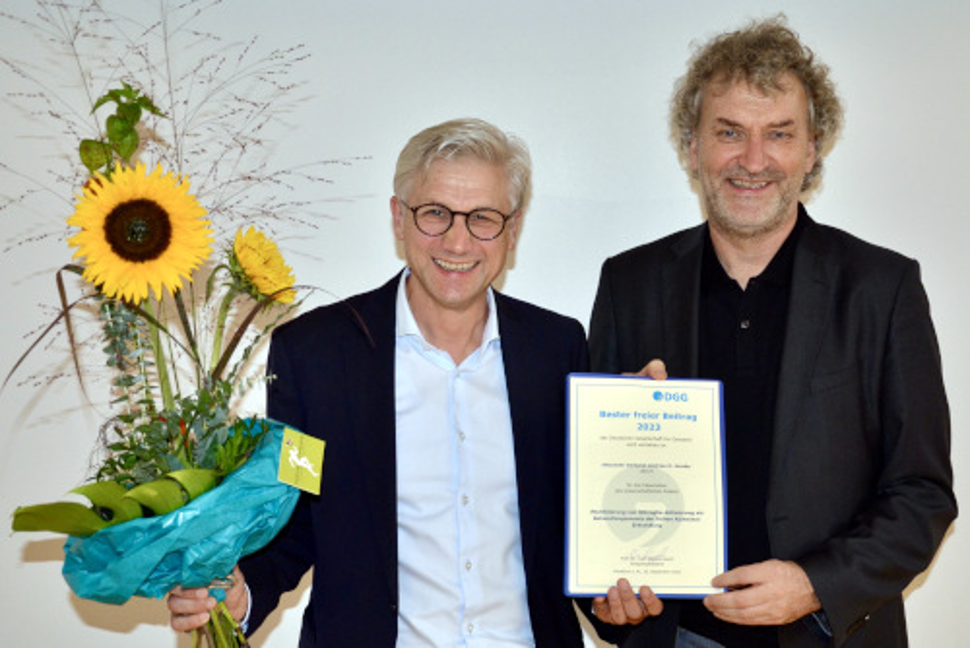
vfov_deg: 36.9
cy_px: 324
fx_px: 971
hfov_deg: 53.1
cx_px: 485
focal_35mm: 36
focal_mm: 24
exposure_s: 1/60
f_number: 3.8
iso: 800
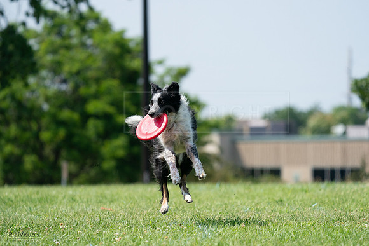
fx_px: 3404
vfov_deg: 4.1
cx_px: 184
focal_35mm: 332
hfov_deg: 6.2
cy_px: 123
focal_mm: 332
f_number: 6.3
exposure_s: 1/4000
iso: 1250
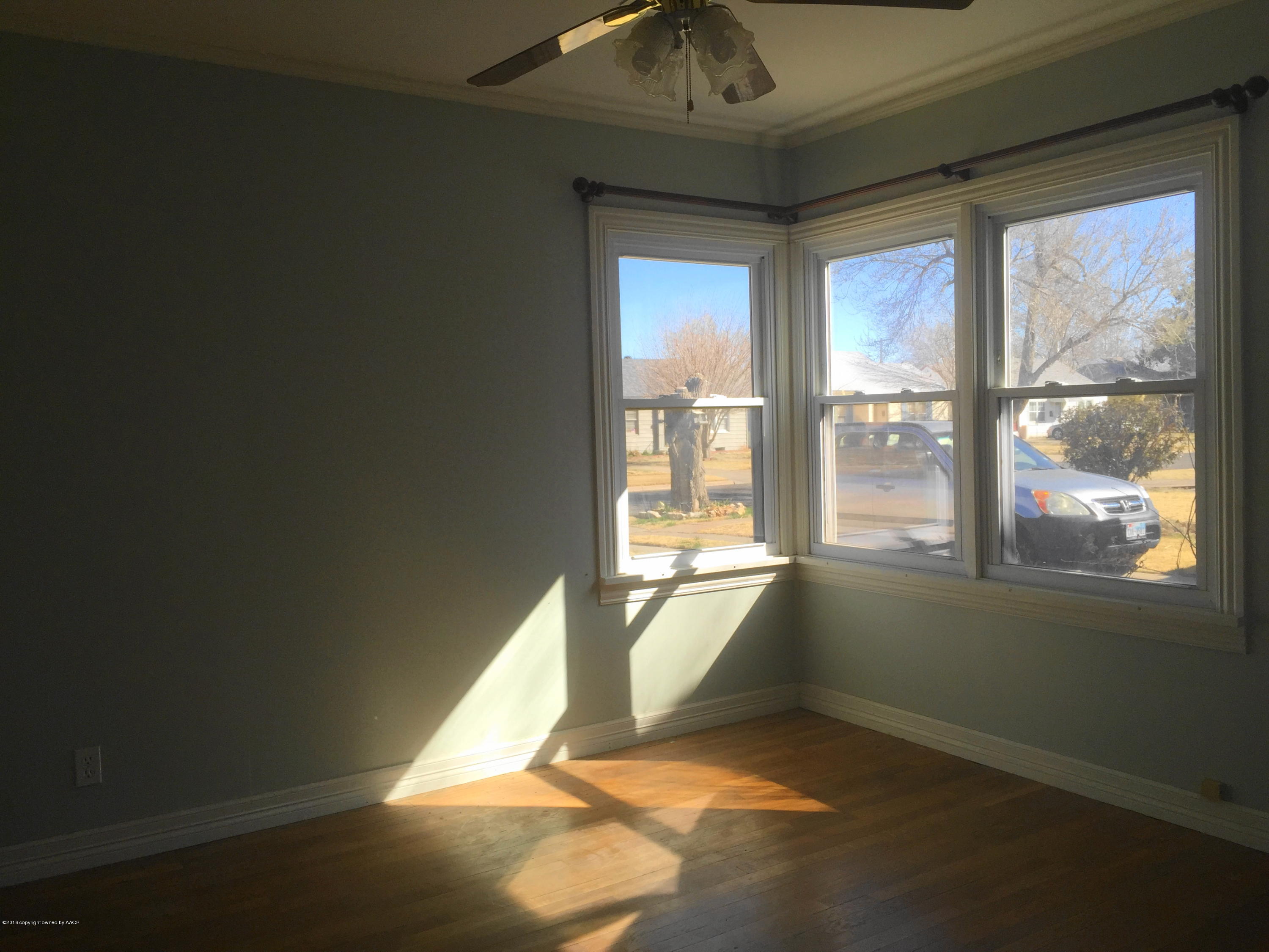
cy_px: 476
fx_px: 1063
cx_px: 634
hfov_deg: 61.7
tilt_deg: -1.7
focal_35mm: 29
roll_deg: +1.6
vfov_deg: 48.2
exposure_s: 1/482
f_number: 2.2
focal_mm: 4.15
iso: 32
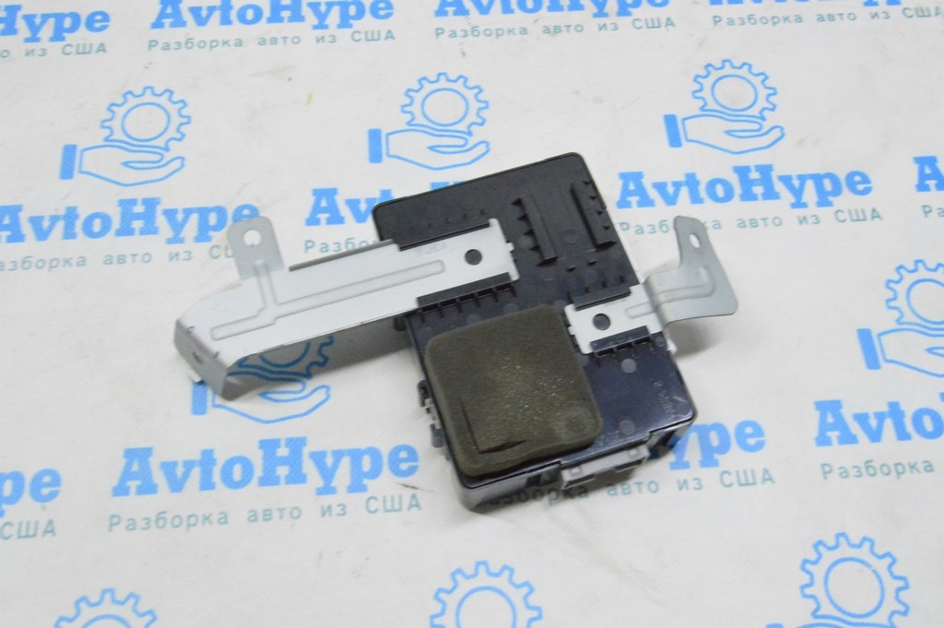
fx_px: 943
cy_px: 314
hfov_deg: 53.2
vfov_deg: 36.8
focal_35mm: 36
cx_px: 472
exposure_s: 1/20
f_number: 20
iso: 6400
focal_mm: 24
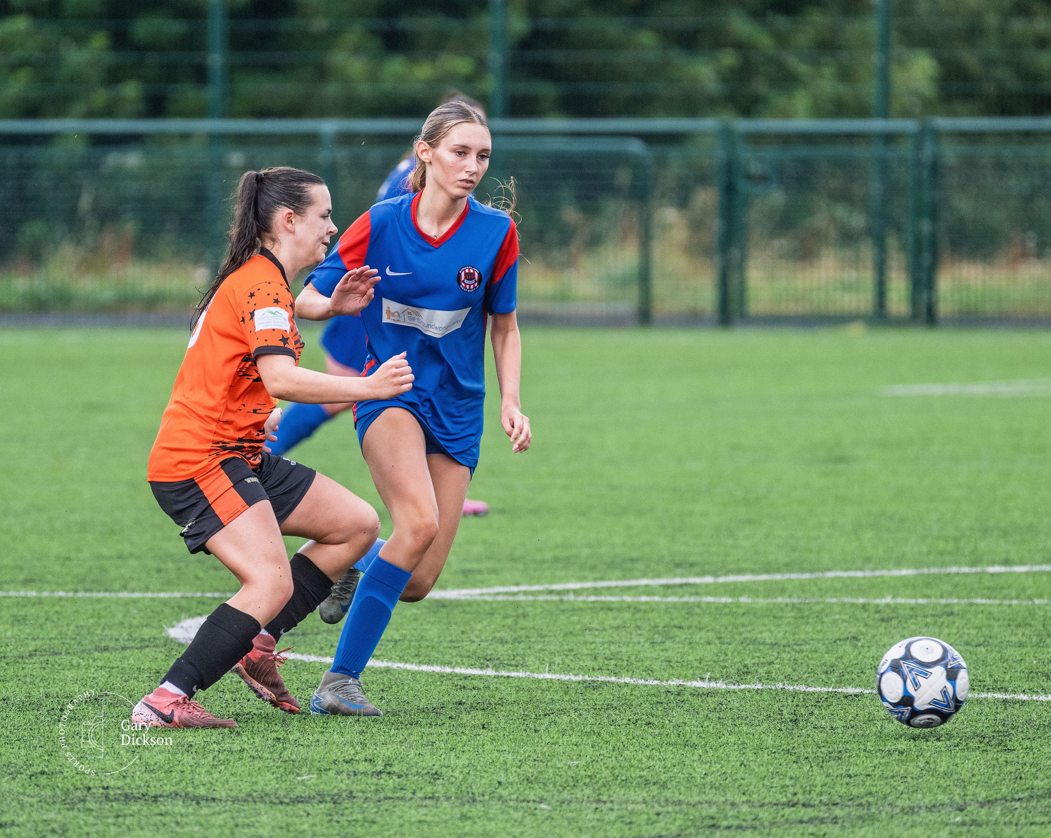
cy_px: 376
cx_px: 366
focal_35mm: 627
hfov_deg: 3.1
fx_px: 19468
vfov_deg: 2.5
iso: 1000
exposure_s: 1/1000
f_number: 5.6
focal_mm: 400
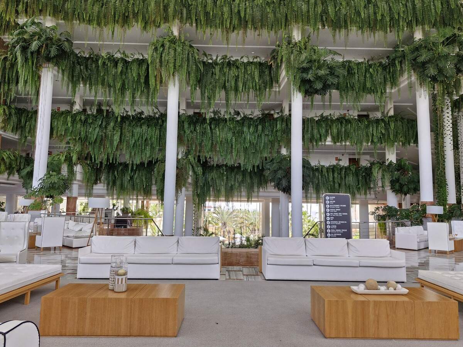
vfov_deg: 58.9
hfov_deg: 73.9
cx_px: 232
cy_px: 174
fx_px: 308
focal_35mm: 23
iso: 50
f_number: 1.8
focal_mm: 5.54
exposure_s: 1/180
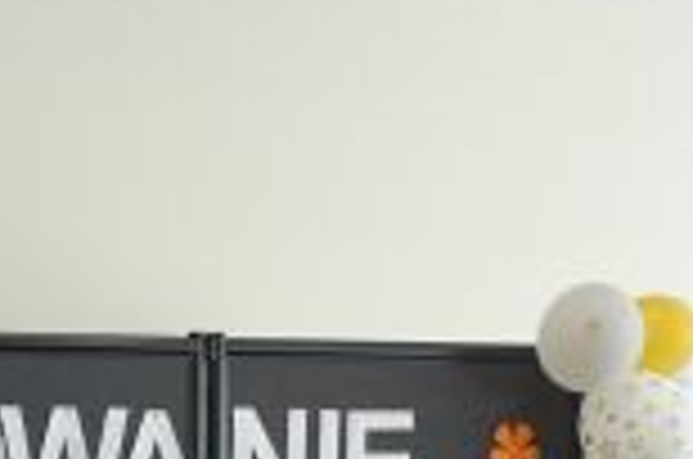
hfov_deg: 19.5
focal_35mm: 100
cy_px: 821
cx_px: -76
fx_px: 1921
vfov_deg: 12.5
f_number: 2.8
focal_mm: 8.8
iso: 125
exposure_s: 1/100
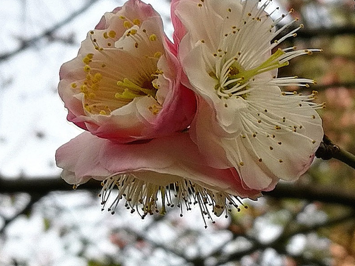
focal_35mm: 146
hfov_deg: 13.5
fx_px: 1498
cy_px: 90
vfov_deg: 10.2
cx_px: 190
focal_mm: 4.5
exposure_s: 1/159
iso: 50
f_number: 2.2
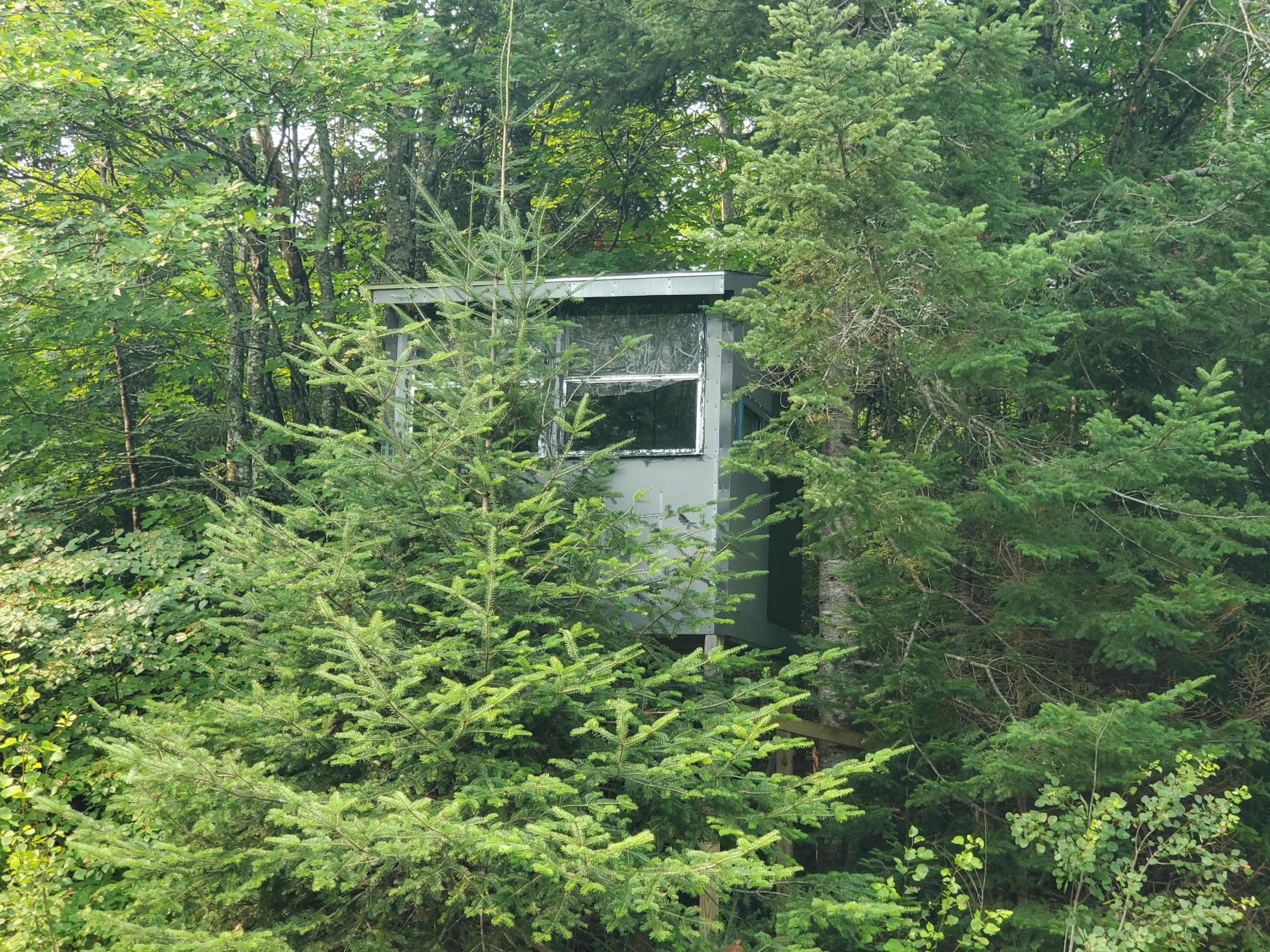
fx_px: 1908
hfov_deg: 36.8
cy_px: 476
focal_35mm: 52
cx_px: 635
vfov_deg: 28.0
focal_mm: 6
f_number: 2.4
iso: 80
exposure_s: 1/120
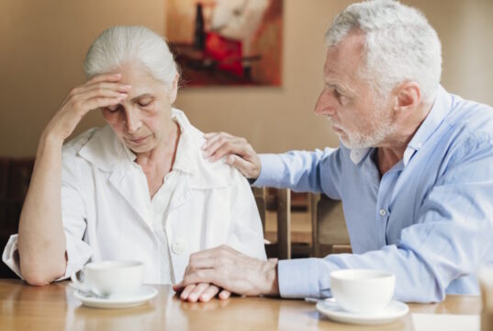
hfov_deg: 39.5
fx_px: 686
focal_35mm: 50
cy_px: 166
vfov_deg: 27.1
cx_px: 246
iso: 400
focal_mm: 50
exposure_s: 1/100
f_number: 2.8
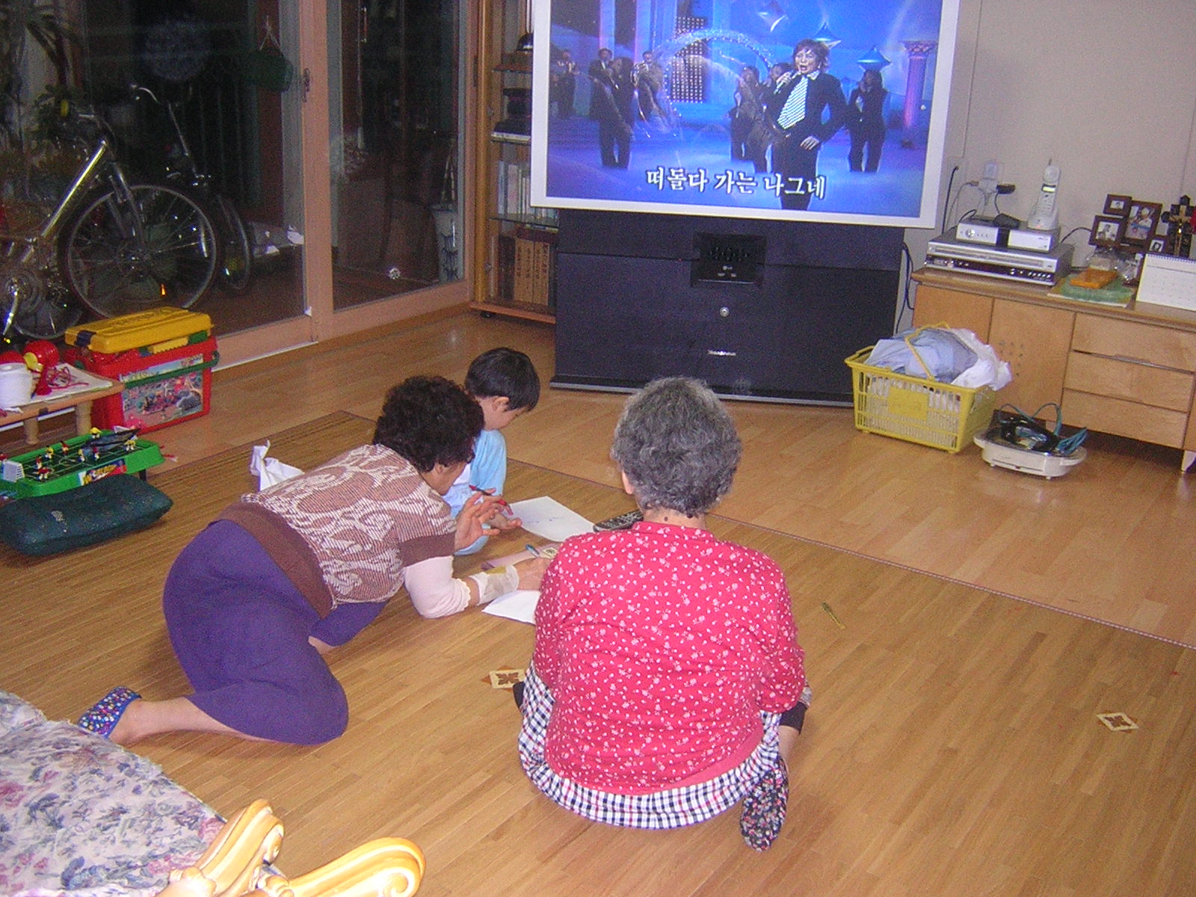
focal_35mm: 36
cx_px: 598
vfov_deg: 39.7
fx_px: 1244
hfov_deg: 51.4
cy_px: 448
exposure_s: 1/60.1
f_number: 2.6
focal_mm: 4.7
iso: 400
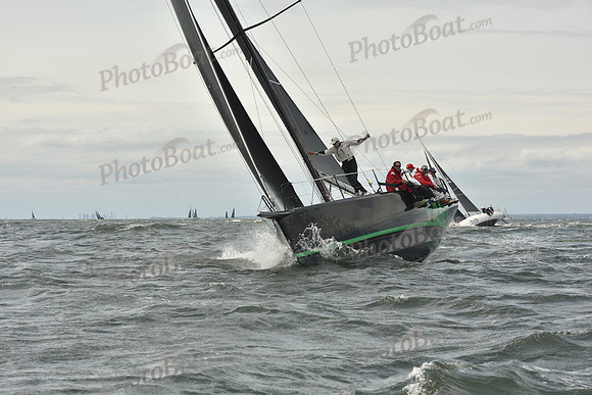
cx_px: 296
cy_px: 198
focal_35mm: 98
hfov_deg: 20.8
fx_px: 1612
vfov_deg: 14.0
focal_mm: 98
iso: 250
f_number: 9
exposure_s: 1/800
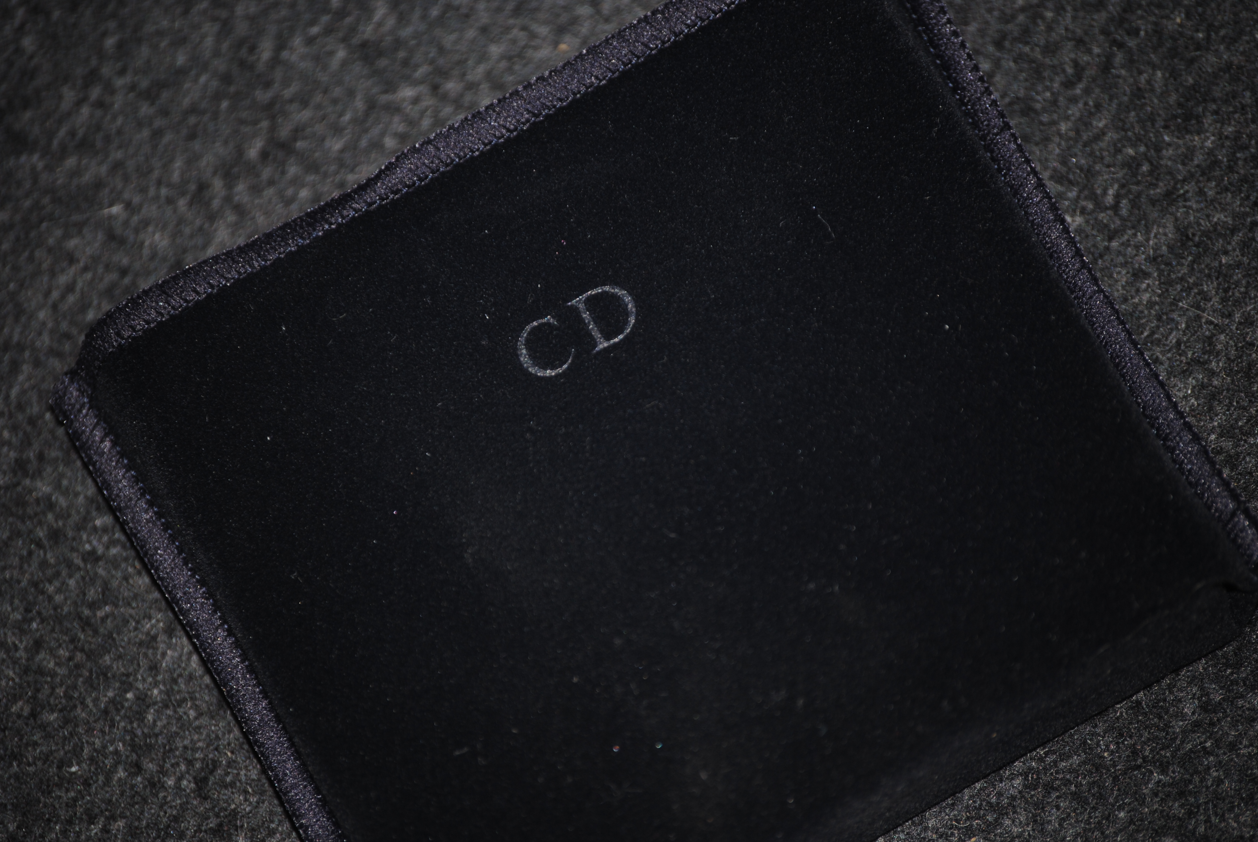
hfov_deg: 10.1
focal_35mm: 202
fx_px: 7085
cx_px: 629
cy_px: 421
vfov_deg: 6.8
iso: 100
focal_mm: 135
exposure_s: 1/125
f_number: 5
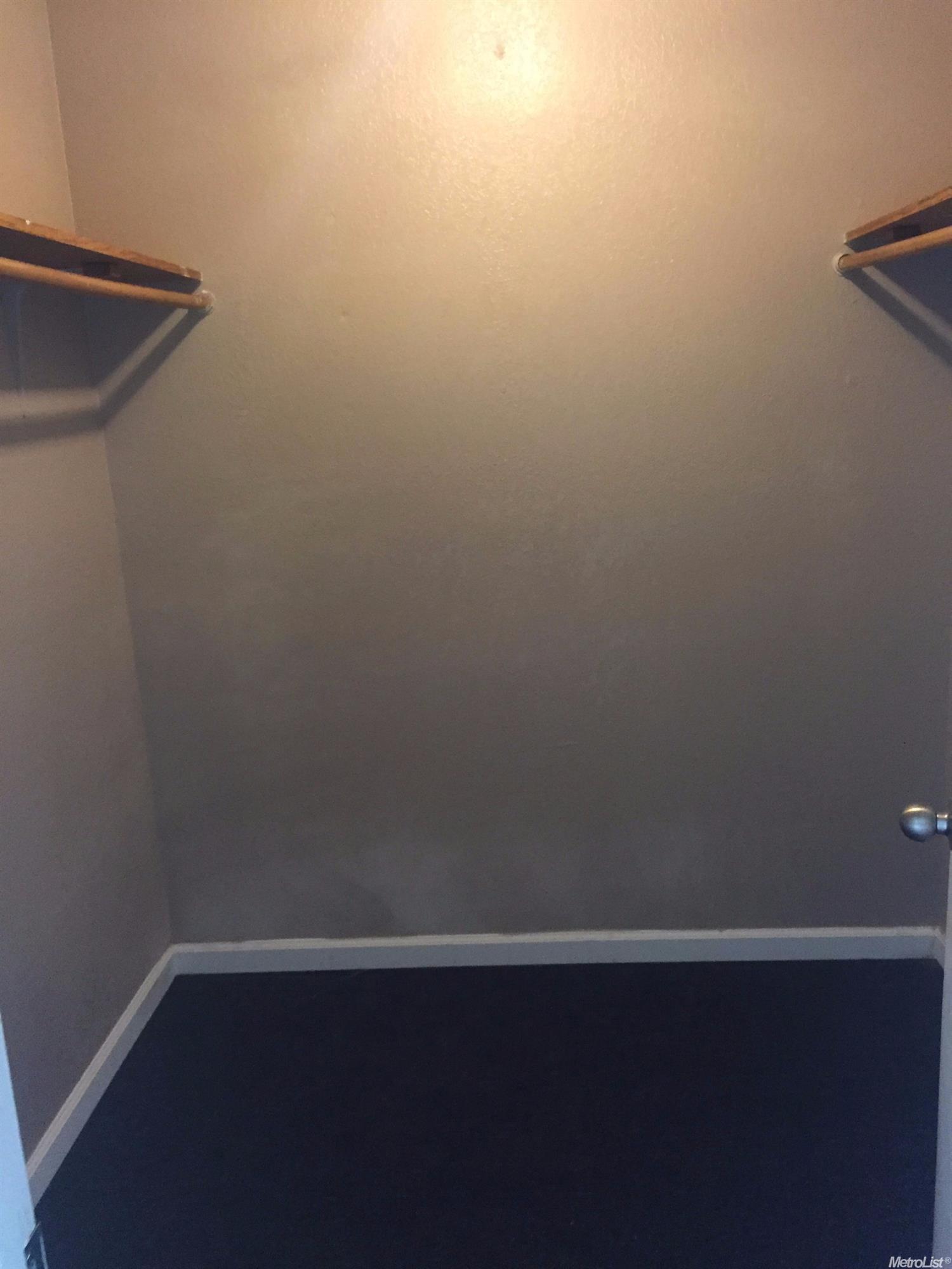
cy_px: 634
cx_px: 476
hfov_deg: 48.2
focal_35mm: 29
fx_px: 1063
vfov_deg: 61.7
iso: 250
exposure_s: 1/30
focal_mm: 4.15
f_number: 2.2
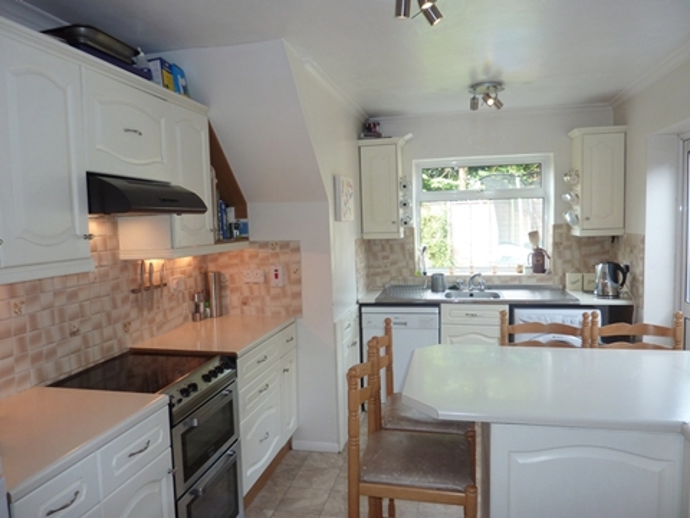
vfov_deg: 54.9
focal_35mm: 25
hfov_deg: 69.4
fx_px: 498
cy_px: 259
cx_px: 345
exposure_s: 1/30
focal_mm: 4.1
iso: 100
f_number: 3.3
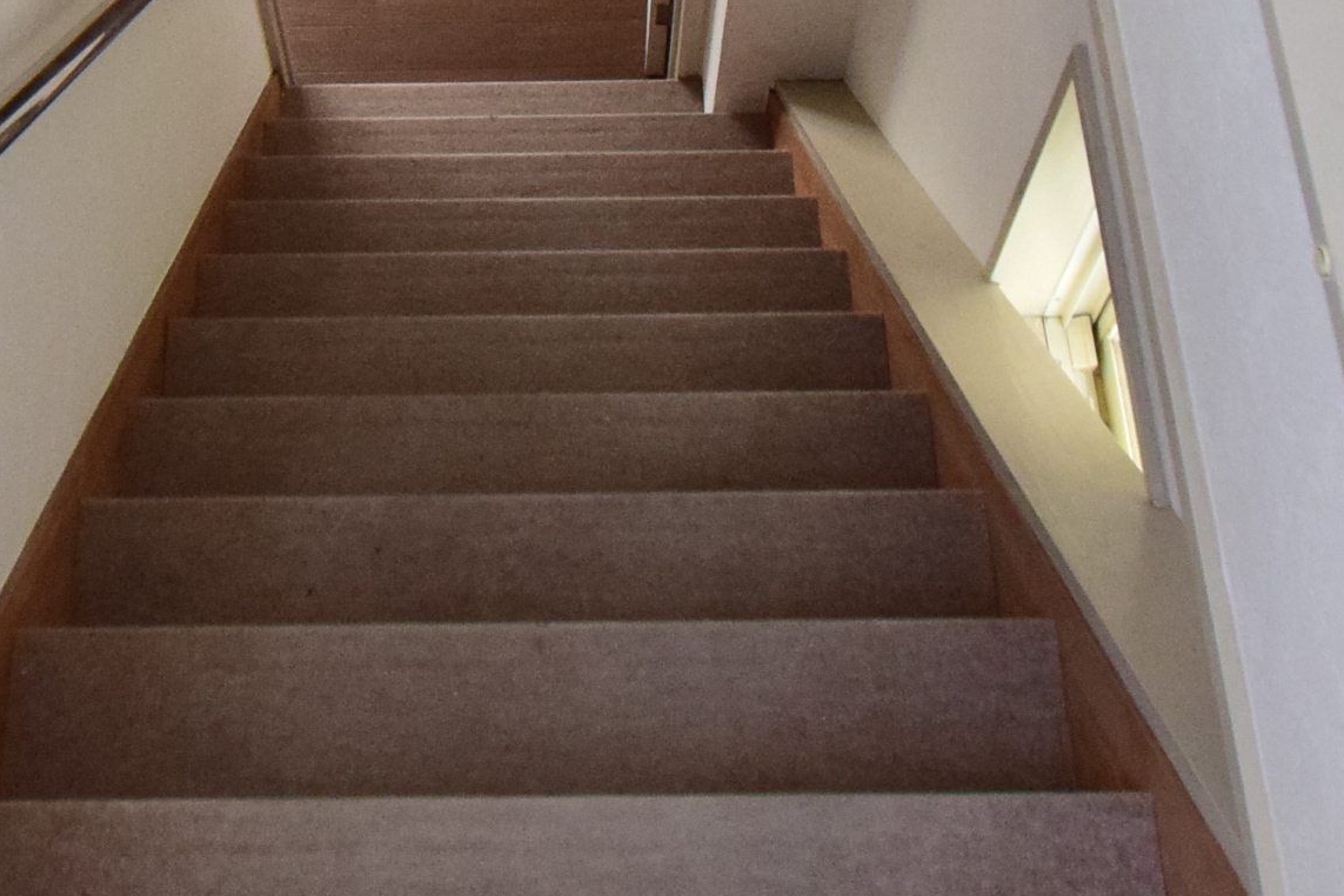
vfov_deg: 20.8
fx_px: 2202
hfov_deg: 33.6
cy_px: -295
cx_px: 421
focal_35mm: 59
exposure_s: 1/90
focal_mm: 10
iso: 1000
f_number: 5.6
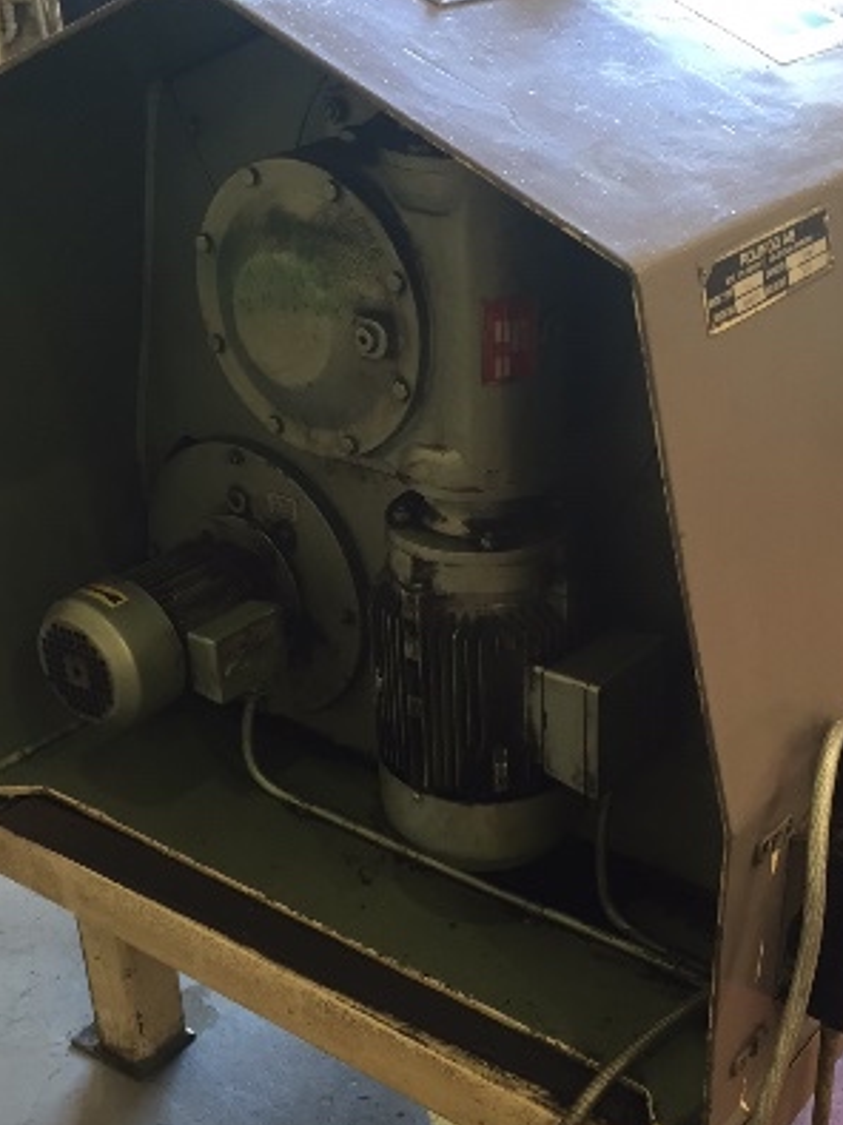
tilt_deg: -29.8
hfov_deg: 30.8
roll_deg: +0.8
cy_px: 695
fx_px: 1527
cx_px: 498
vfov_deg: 40.2
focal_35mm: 47
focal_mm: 4.15
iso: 80
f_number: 2.2
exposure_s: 1/33
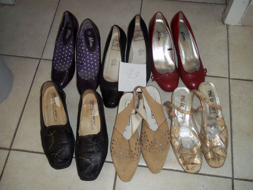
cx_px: 126
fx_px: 263
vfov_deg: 39.7
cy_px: 95
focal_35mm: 36
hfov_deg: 51.4
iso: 80
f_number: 3.1
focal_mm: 6.5
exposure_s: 1/30
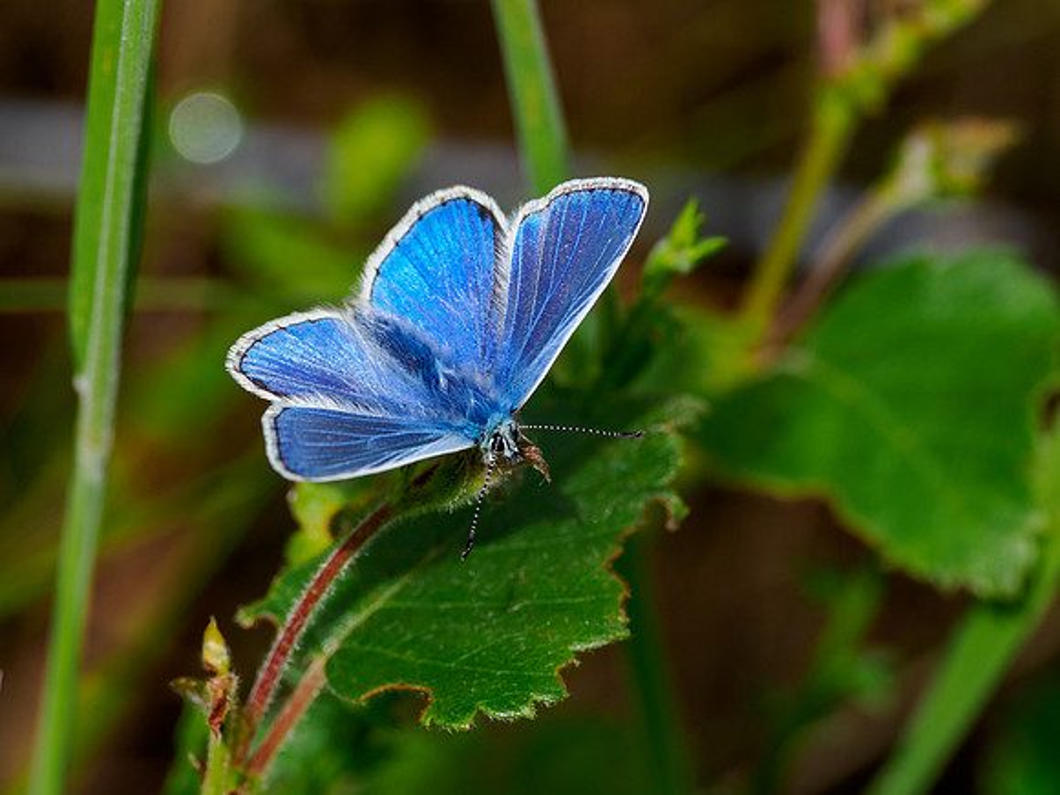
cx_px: 478
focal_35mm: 946
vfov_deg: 1.6
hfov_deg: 2.1
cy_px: 441
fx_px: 28966
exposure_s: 1/800
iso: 200
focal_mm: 300
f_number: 5
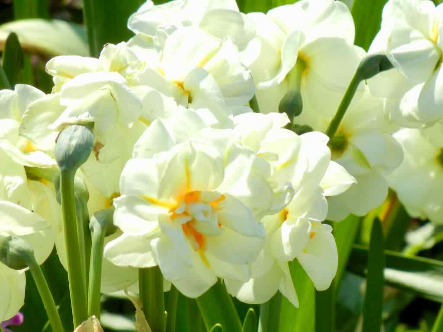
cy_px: 166
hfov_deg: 6.6
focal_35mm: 300
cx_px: 222
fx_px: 3839
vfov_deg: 5.0
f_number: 5.6
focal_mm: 54
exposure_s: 1/526
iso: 160
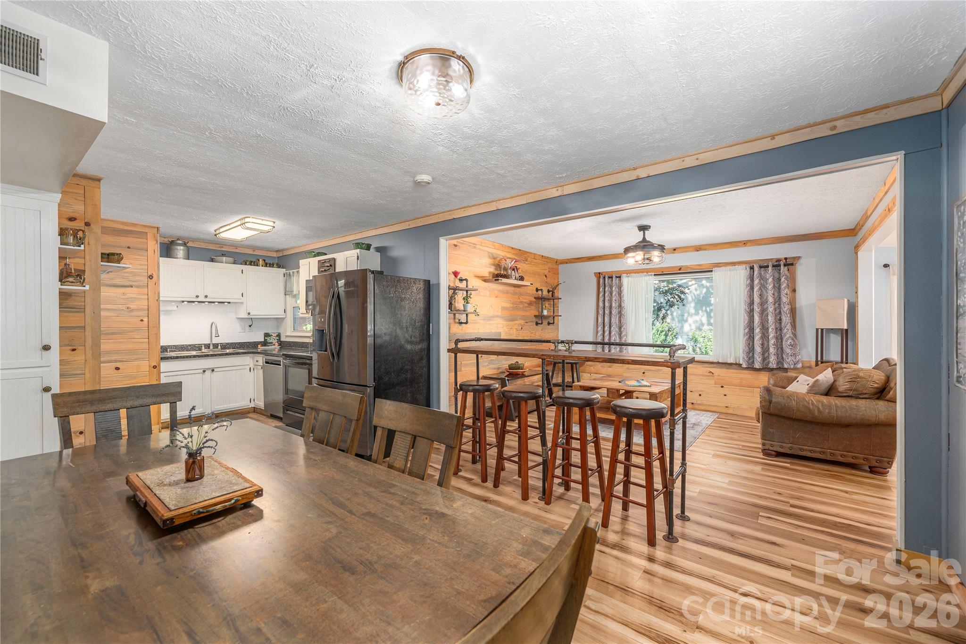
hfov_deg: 104.2
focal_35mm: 14
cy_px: 322
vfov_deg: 81.2
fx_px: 376
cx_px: 483
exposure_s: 1/100
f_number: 8
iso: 320
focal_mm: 14
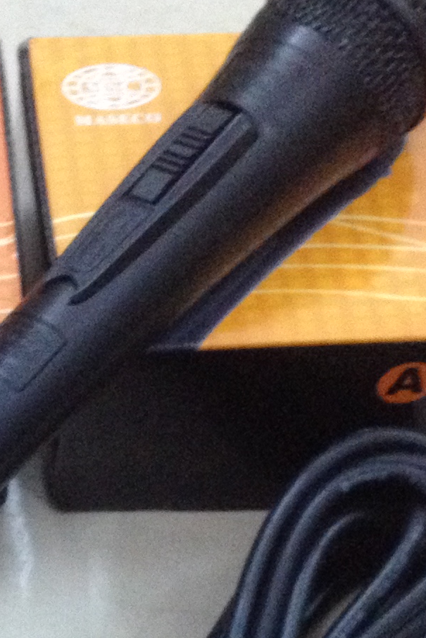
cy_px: 644
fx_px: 2324
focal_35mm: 131
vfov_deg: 15.4
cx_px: -65
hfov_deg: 10.3
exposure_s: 1/20
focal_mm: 4.28
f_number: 2.4
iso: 320
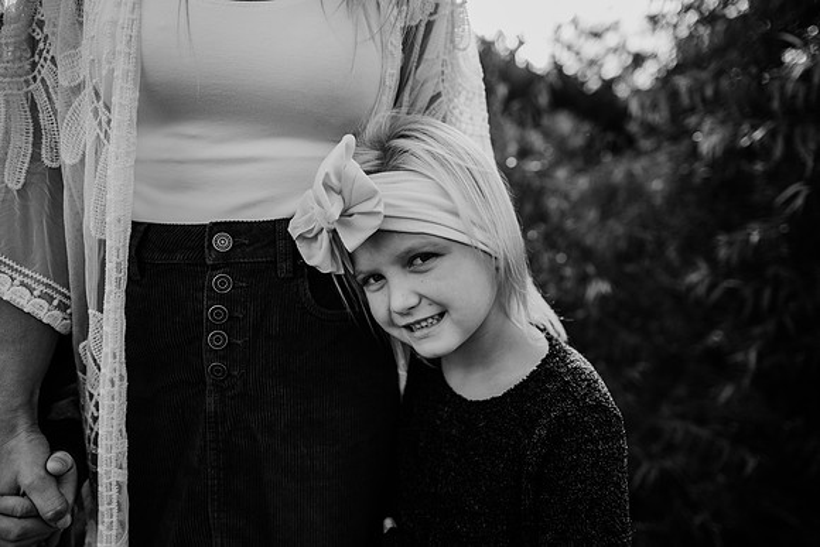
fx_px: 547
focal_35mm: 24
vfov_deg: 53.2
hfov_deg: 73.7
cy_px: 274
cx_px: 410
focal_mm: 24
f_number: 2.5
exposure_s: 1/1250
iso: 200
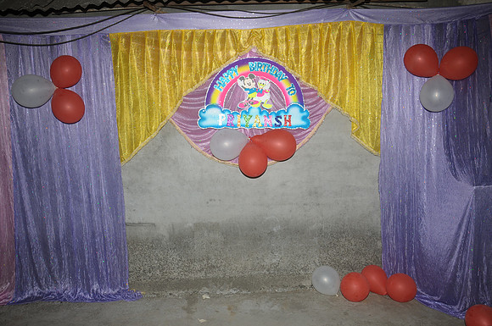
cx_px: 246
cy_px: 163
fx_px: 430
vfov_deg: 41.6
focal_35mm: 32
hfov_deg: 59.6
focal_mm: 21
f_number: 5.6
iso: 200
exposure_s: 1/125
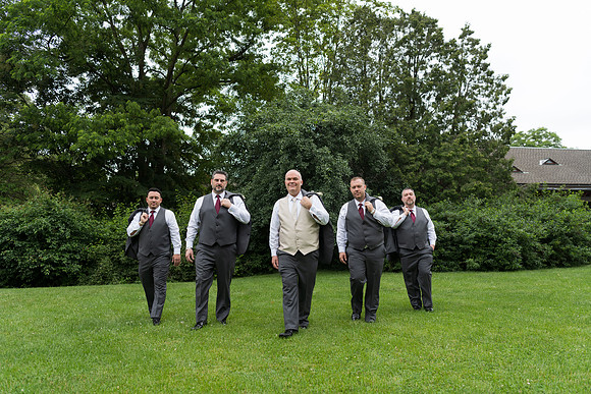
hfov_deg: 67.4
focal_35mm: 27
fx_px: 443
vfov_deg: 48.0
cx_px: 296
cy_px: 197
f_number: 2.8
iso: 64
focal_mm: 27
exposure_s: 1/320
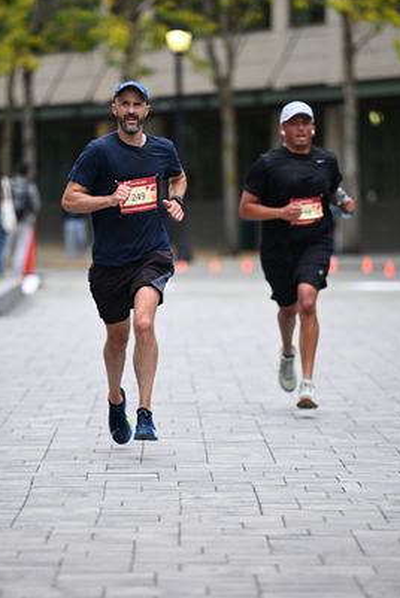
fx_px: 3876
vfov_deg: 8.8
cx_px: 178
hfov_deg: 5.9
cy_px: 319
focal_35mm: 233
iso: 1250
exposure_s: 1/2500
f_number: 2.8
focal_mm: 170
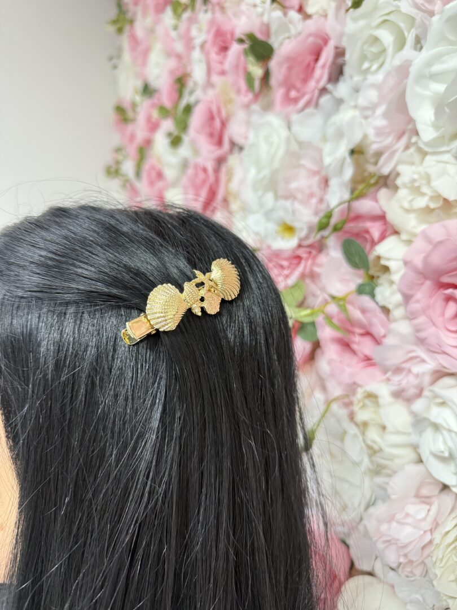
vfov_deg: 71.6
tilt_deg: -4.8
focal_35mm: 24
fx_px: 422
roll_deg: -2.4
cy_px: 305
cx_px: 228
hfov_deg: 56.8
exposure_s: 1/50
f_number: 1.78
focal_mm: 6.76
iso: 320
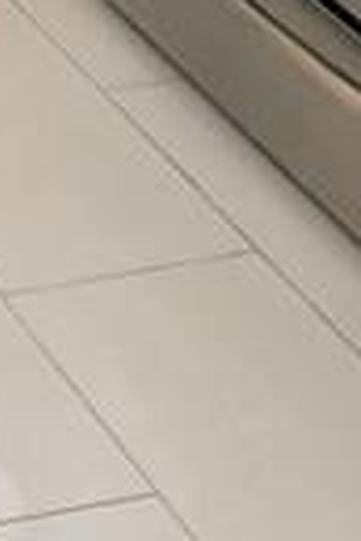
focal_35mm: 152
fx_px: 2286
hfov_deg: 8.0
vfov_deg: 12.4
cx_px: -641
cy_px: -423
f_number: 1.8
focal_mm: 4
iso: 64
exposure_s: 1/15
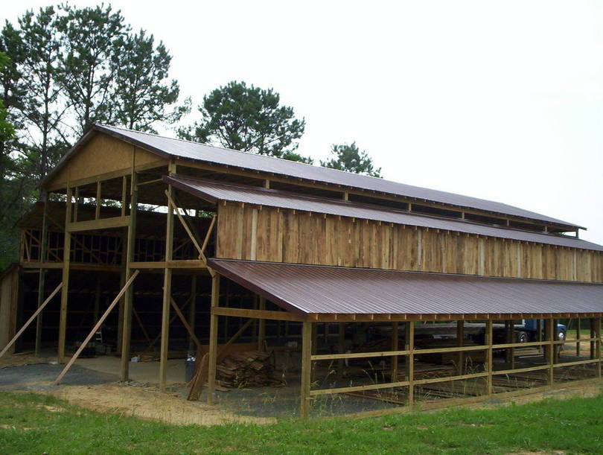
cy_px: 228
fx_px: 663
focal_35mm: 38
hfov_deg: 48.9
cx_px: 302
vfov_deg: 37.8
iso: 100
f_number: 4.5
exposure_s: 1/195
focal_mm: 4.99
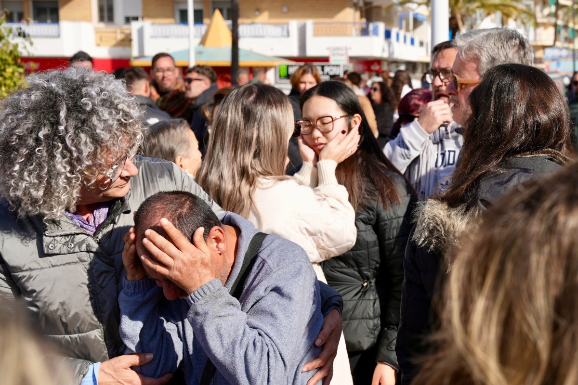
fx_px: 808
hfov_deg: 39.4
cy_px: 192
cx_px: 289
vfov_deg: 26.8
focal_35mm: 50
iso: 100
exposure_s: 1/320
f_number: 6.3
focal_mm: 50.3
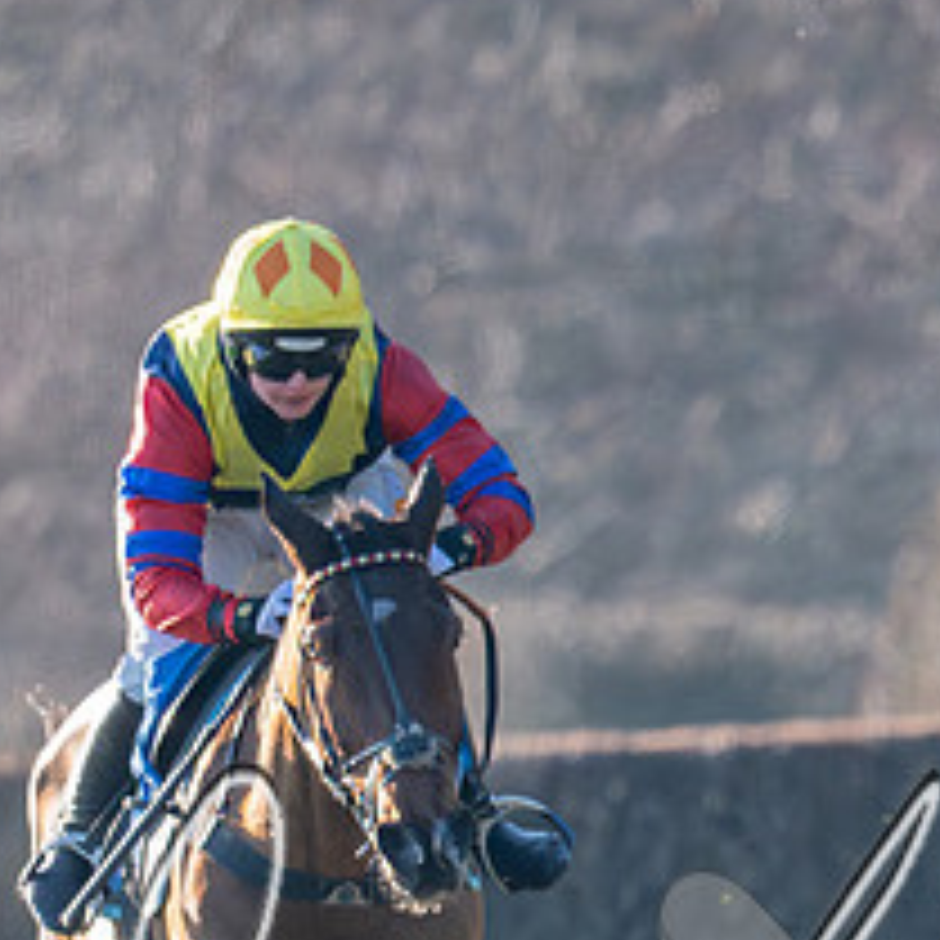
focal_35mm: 2029
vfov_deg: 0.9
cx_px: 1545
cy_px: 852
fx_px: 62336
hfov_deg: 0.9
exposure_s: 1/2000
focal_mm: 400
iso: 400
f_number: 5
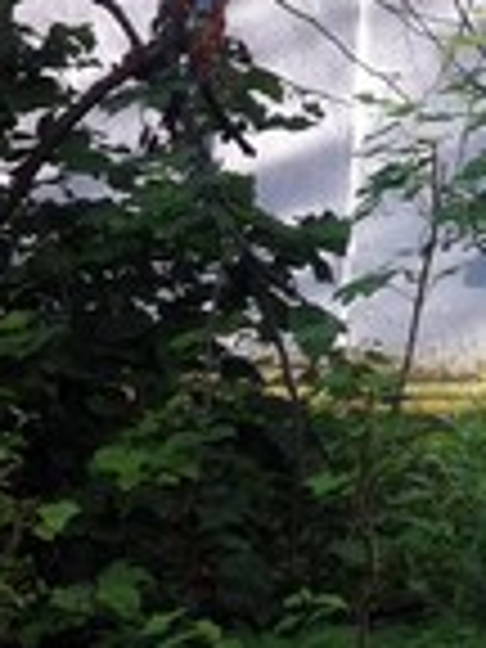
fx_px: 3182
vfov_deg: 11.3
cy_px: -216
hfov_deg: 8.1
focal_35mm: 170
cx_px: 1127
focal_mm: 3.85
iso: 80
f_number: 2.8
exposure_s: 1/60
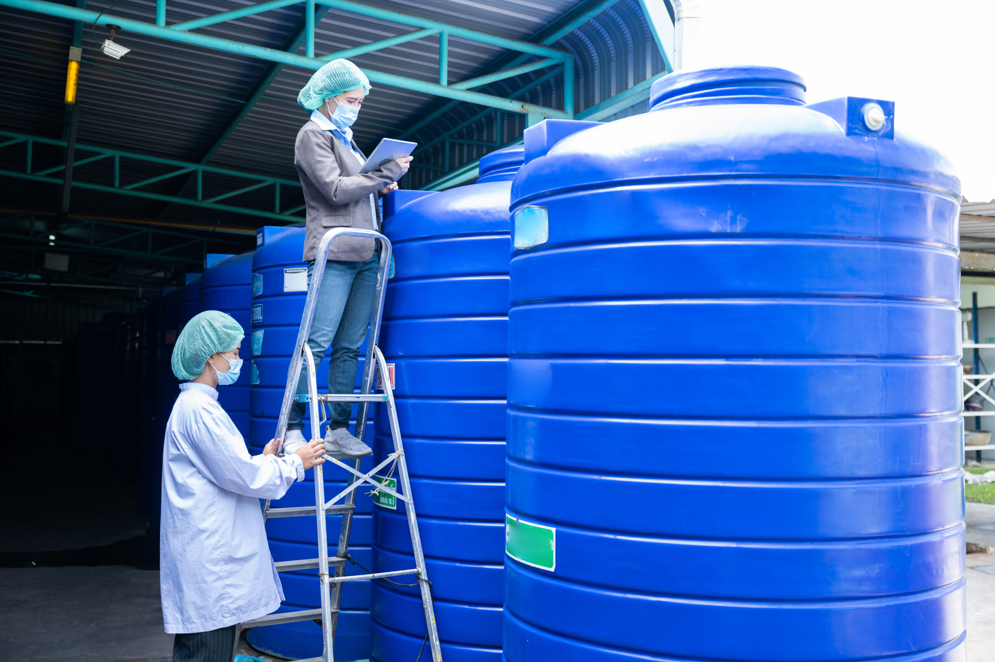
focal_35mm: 39
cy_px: 331
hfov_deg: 49.6
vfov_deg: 34.2
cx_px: 498
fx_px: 1077
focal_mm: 39
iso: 250
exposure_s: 1/250
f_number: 2.8
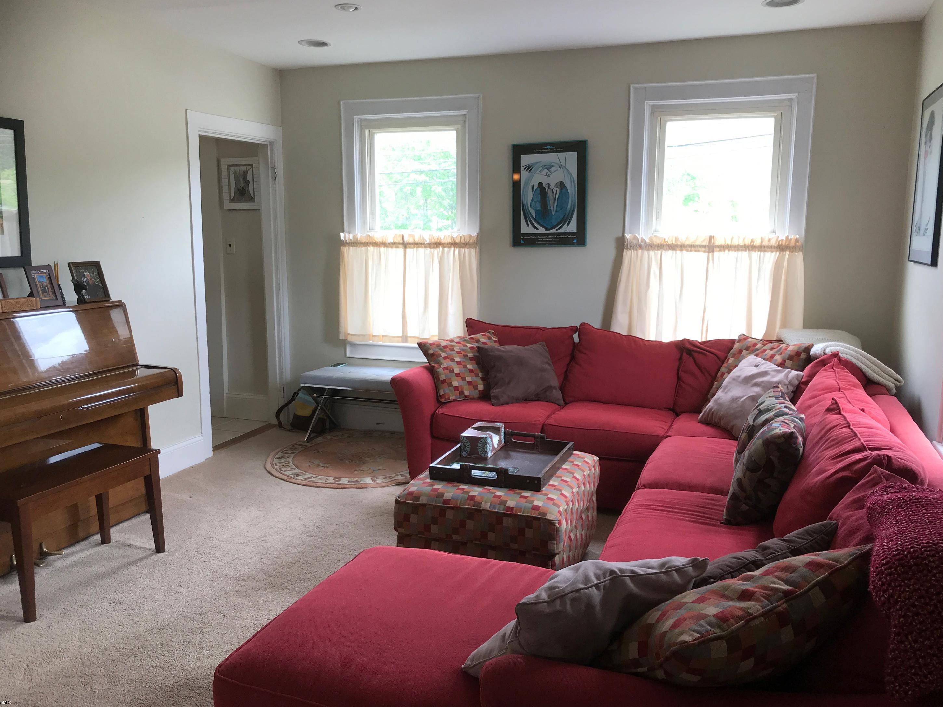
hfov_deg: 61.7
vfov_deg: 48.2
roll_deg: -0.3
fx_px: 790
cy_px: 359
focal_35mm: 29
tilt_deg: -8.3
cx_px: 472
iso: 25
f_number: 1.8
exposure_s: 1/60
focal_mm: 3.99
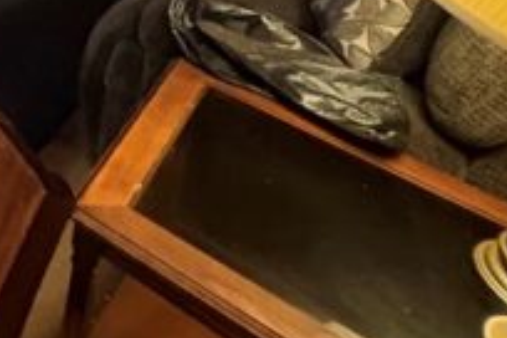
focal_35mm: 57
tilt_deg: -10.6
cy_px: -323
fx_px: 803
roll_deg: -2.6
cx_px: -196
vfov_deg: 17.5
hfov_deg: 27.5
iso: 1600
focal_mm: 2.22
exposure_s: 1/30
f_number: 2.2
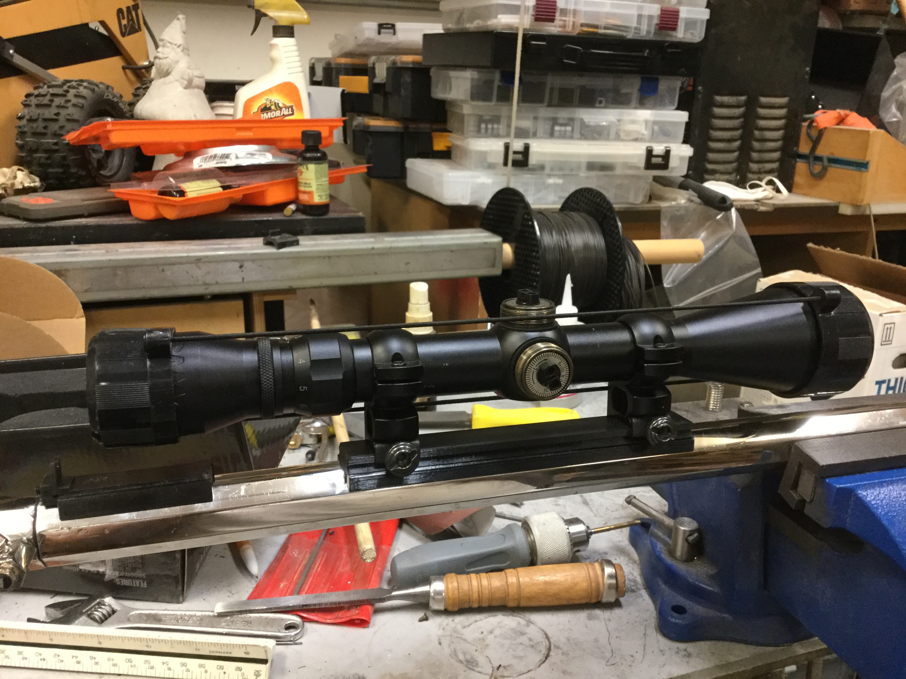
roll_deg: -2.6
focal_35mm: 31
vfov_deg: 45.4
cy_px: 340
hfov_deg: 58.4
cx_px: 453
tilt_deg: -17.3
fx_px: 811
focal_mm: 3.3
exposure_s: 1/30
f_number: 2.4
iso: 160
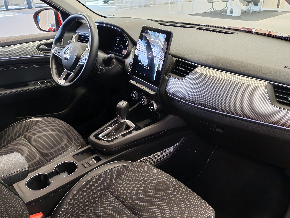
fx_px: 260
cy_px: 109
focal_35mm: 31
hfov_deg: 58.4
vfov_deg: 45.4
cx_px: 145
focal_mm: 6.12
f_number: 1.9
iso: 640
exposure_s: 1/100
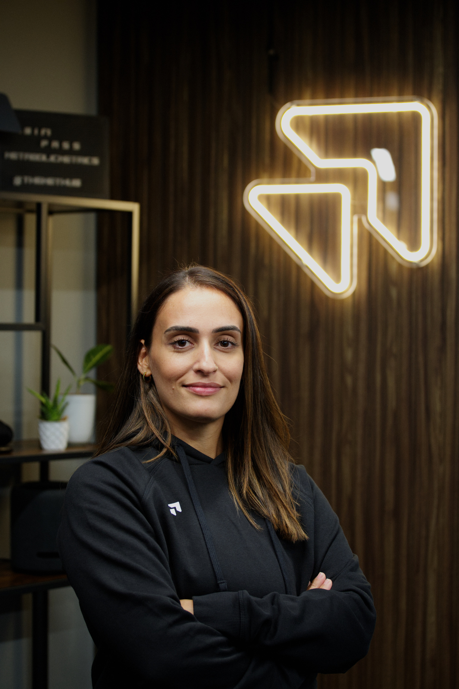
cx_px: 230
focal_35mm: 82
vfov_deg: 24.6
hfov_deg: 16.5
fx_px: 1580
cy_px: 344
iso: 450
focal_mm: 55
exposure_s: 1/125
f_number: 2.8
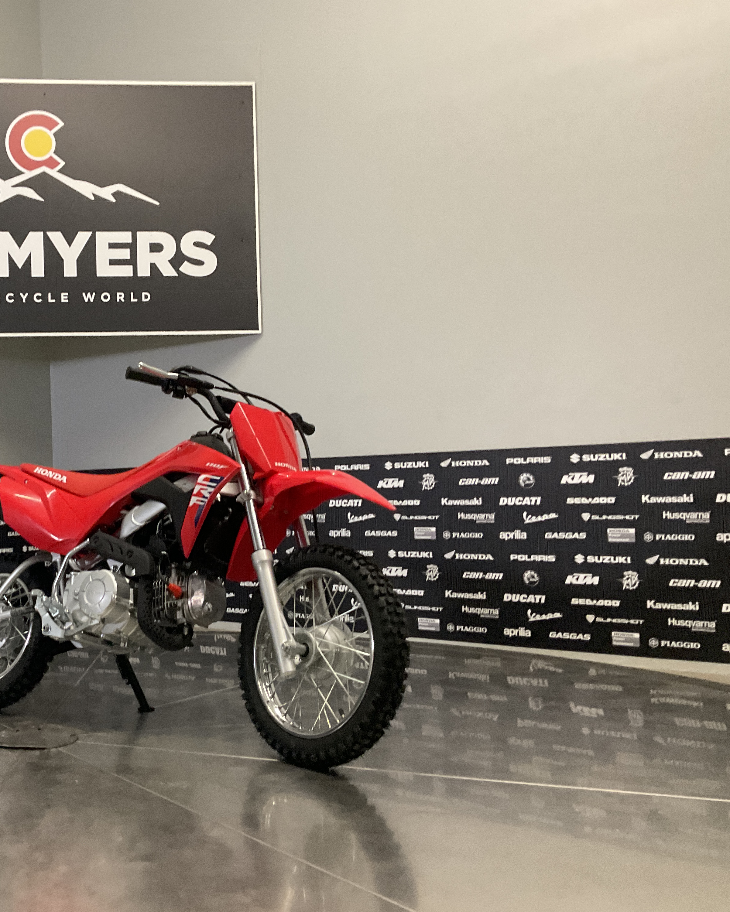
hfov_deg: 37.5
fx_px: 1026
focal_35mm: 38
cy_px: 454
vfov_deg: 47.9
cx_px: 129
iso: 200
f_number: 1.8
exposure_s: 1/60
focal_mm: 3
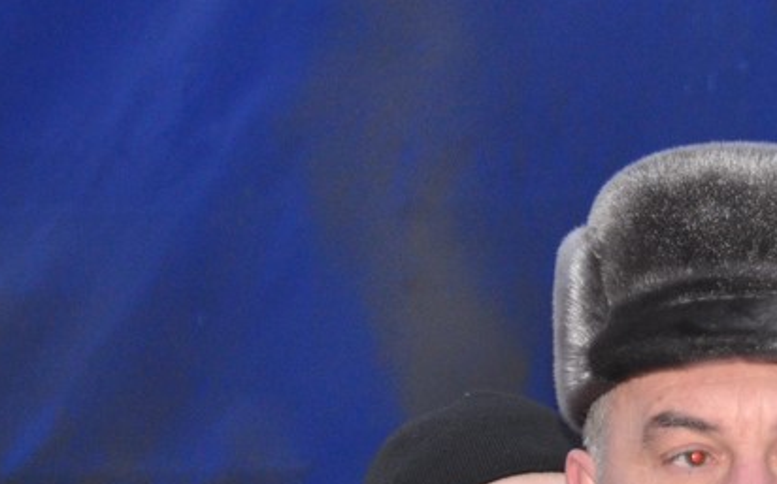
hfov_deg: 6.5
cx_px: 722
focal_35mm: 321
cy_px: 437
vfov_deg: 4.1
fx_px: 6803
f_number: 5
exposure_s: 1/60
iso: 800
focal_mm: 75
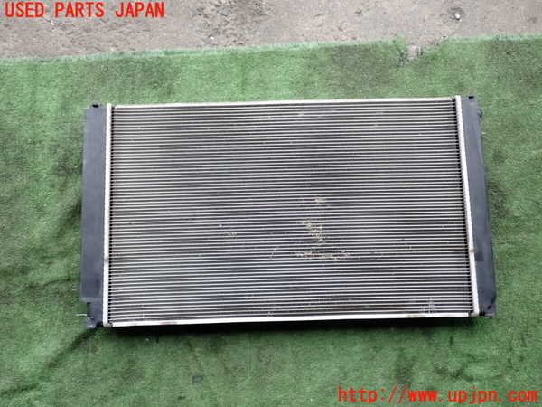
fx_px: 501
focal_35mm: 32
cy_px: 204
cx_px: 271
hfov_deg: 56.8
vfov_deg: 44.2
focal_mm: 5.79
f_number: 2.4
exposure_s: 1/160
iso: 100
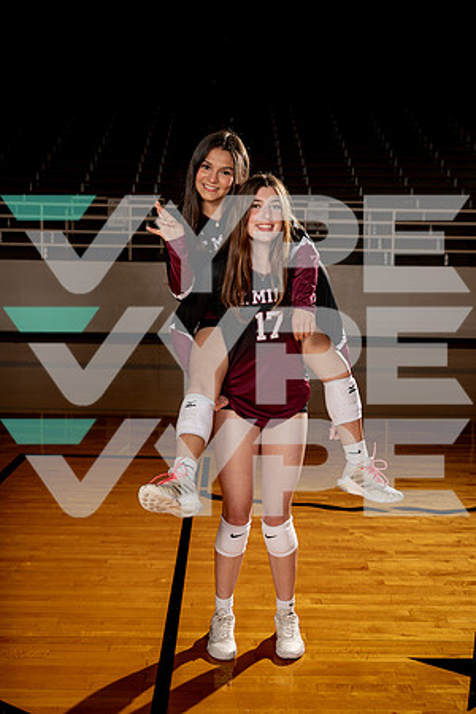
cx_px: 238
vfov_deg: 45.4
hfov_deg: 31.2
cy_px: 357
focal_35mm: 43
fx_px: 853
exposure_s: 1/250
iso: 100
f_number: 5.6
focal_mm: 43
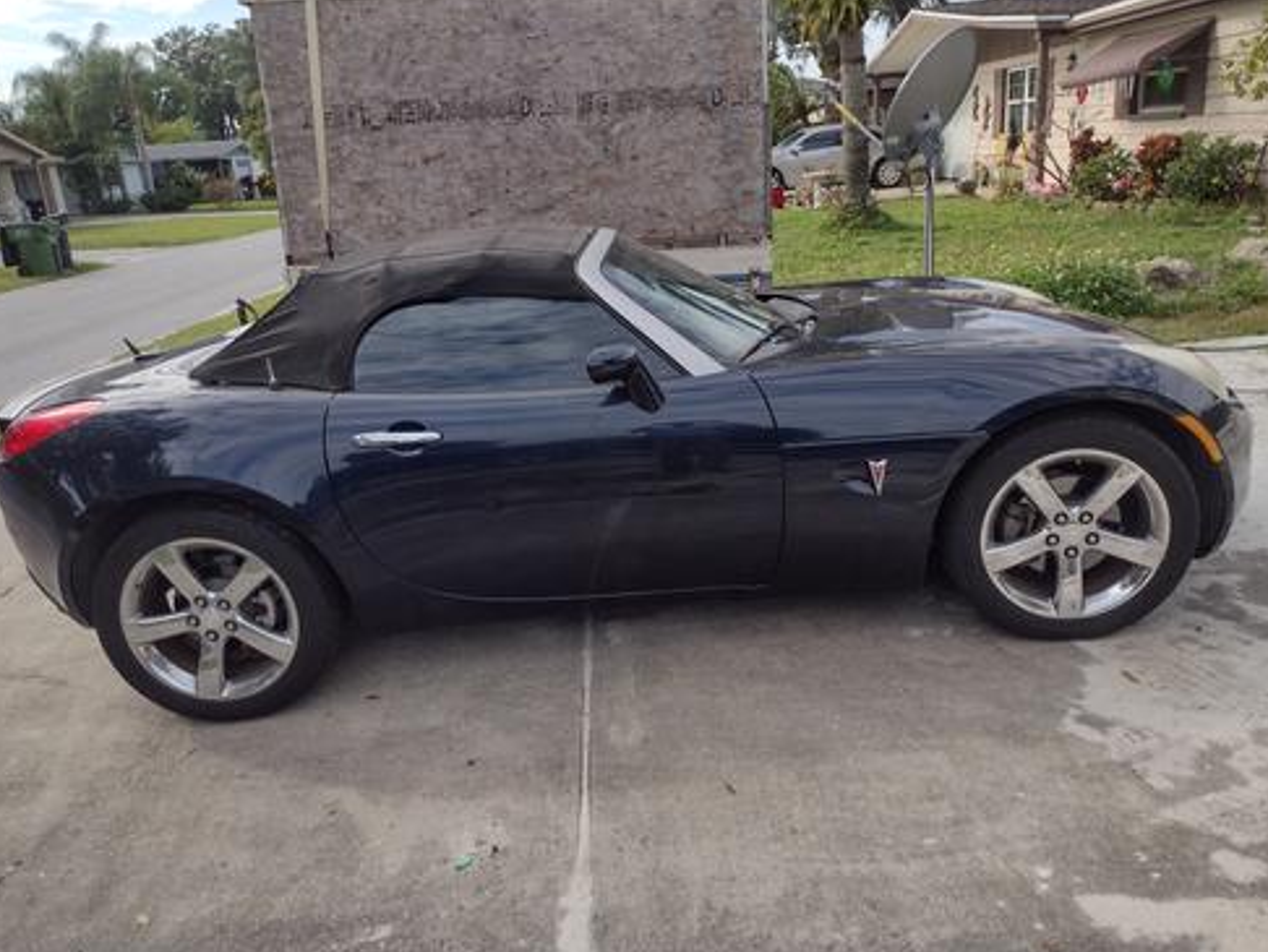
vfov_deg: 49.8
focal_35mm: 28
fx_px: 1026
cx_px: 642
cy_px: 472
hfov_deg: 63.4
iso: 100
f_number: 1.7
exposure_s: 1/1156
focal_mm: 4.71
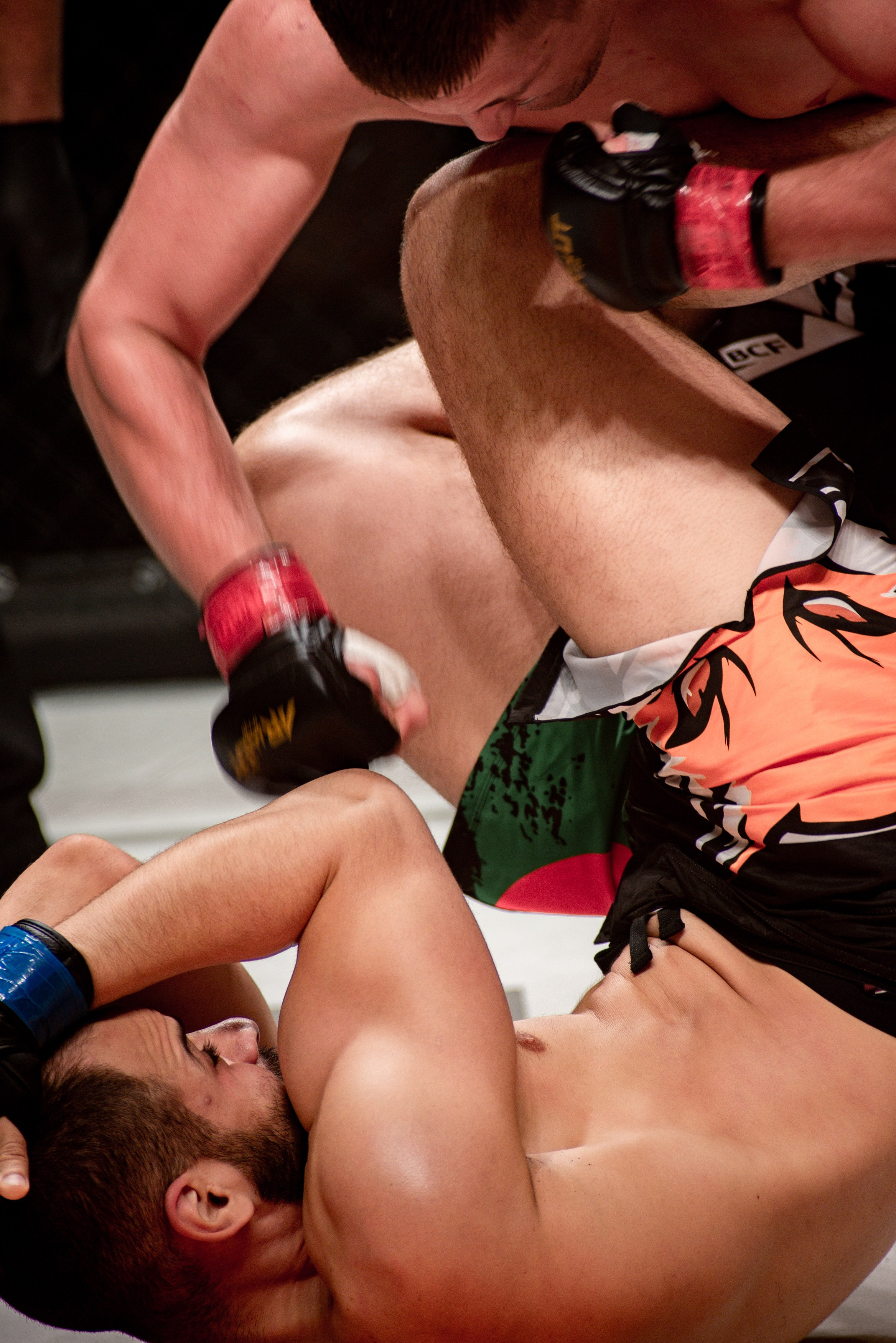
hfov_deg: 6.9
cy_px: 672
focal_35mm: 200
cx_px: 448
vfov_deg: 10.3
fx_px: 7460
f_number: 4
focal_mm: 200
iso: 720
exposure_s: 1/640
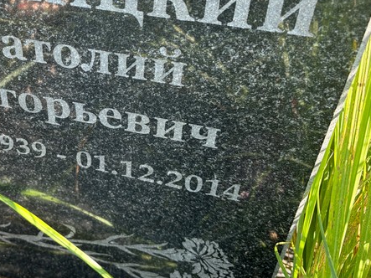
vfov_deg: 30.3
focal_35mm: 47
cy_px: 69
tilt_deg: -39.9
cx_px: 75
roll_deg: +2.4
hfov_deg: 38.9
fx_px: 504
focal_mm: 5.96
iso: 50
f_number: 1.6
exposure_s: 1/171
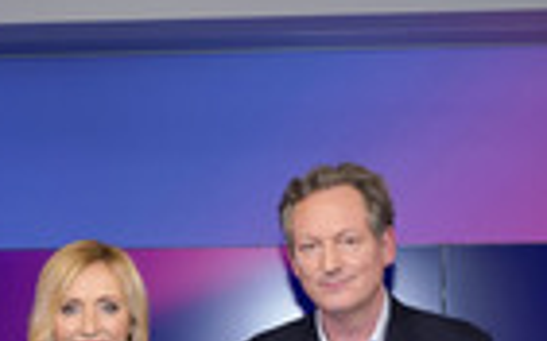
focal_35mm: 134
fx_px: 1997
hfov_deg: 15.4
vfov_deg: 9.6
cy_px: 430
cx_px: 72
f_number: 5
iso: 1600
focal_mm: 41
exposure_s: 1/125
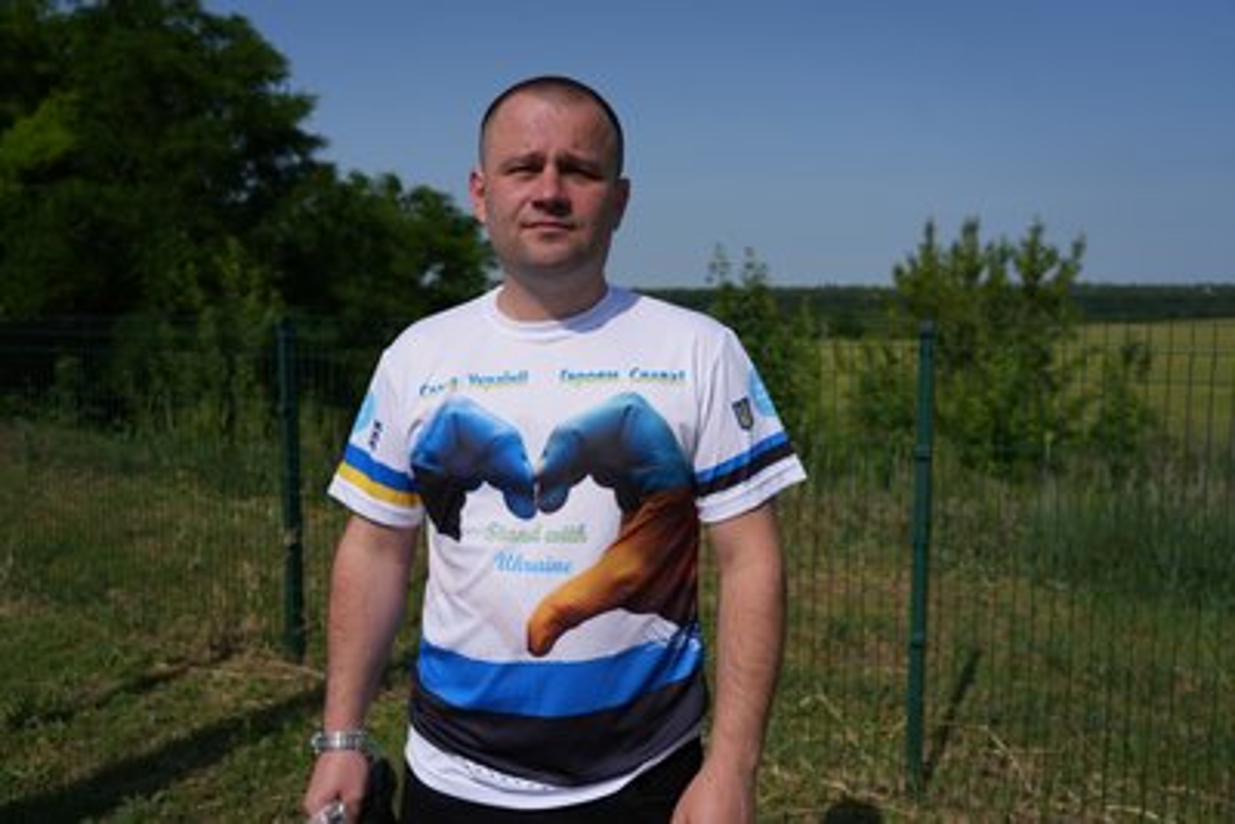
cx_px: 618
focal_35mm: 29
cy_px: 412
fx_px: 995
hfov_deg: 63.6
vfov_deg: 45.0
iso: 100
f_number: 4
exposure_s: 1/3200
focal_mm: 29
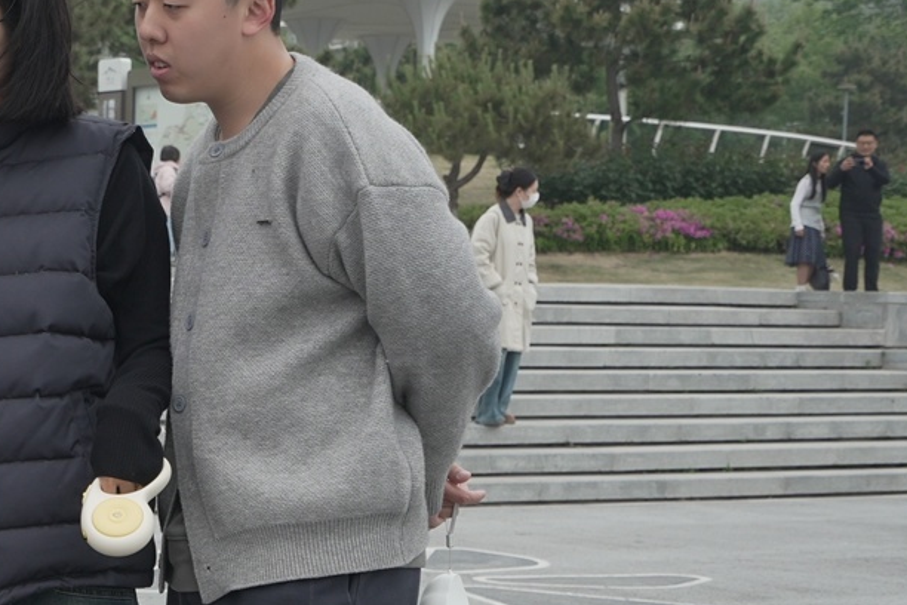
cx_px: -347
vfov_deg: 13.2
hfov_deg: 18.2
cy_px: 469
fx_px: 2595
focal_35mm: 103
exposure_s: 1/320
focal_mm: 35
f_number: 5
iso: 200
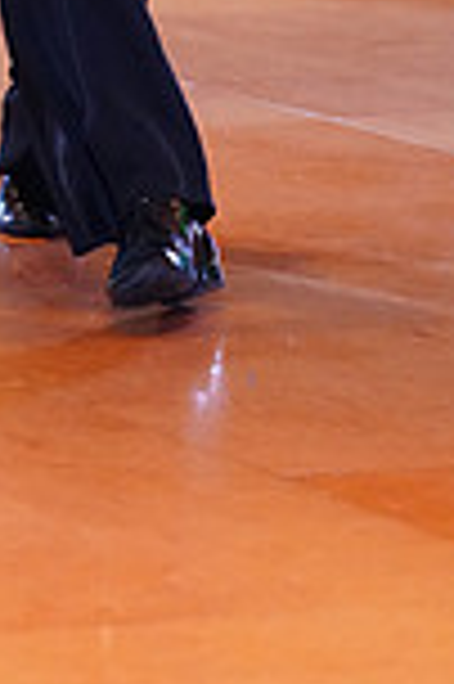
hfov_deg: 3.5
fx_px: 7375
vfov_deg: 5.2
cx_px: -407
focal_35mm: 389
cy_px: -423
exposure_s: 1/500
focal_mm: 102
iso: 5000
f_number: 2.8
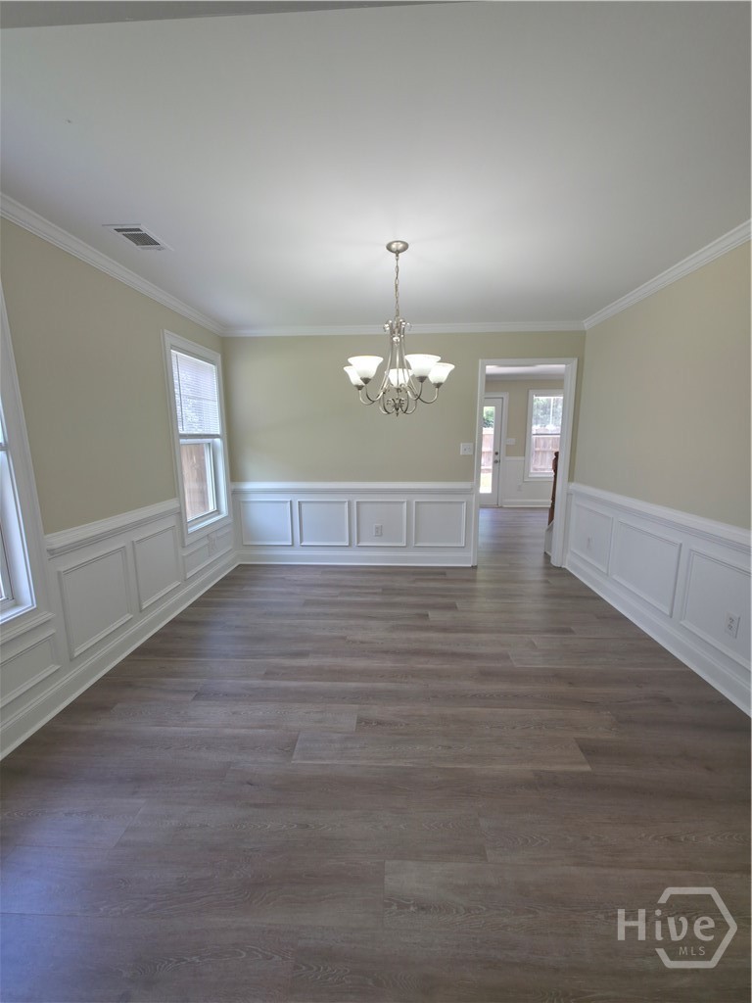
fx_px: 377
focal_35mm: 13
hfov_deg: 89.9
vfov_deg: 106.2
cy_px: 502
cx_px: 376
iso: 40
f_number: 1.9
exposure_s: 1/120
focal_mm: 2.2
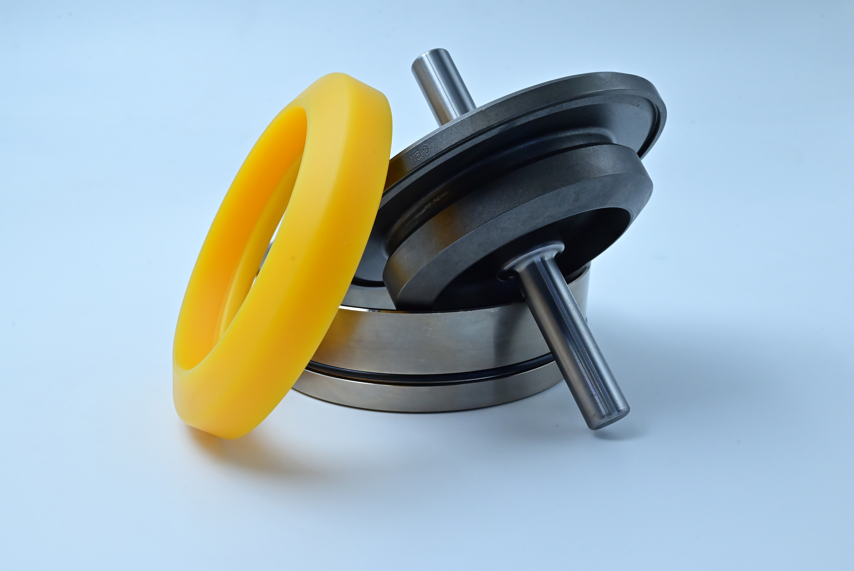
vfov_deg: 27.1
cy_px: 287
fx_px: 1187
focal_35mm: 50
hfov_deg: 39.6
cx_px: 420
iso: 1600
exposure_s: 1/100
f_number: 14
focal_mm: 49
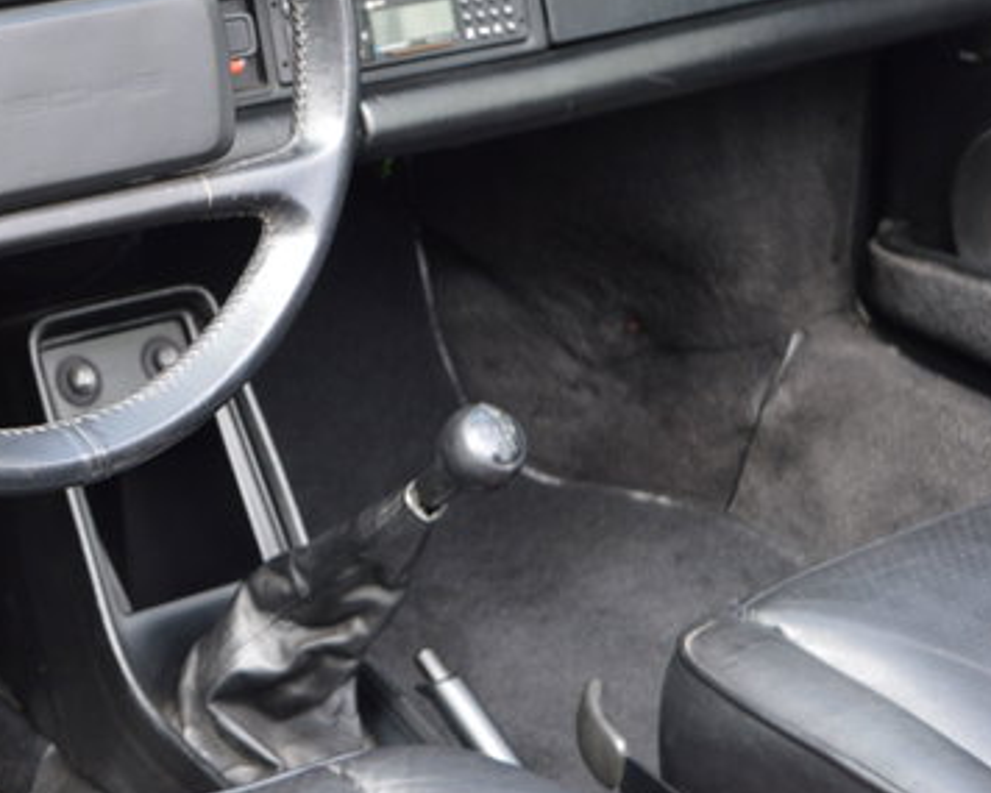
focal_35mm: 94
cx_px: -64
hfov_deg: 19.6
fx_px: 2758
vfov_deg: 16.3
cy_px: 199
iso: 320
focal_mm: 31
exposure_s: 1/125
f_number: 5.6
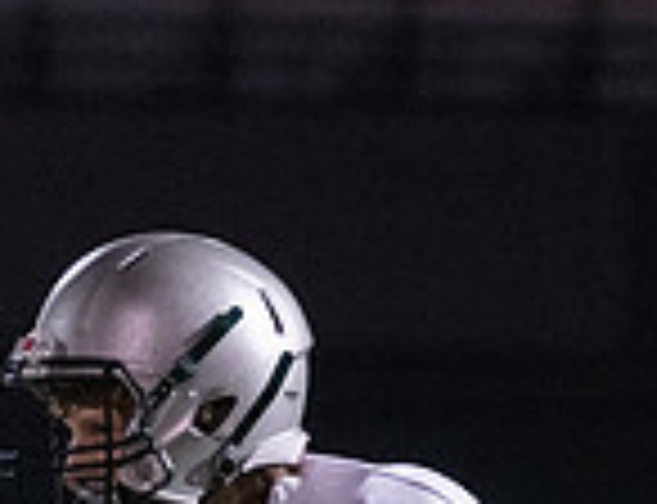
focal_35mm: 575
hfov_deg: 3.4
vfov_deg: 2.6
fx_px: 11004
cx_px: 634
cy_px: 855
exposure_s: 1/1000
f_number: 2.8
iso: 6400
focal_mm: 120
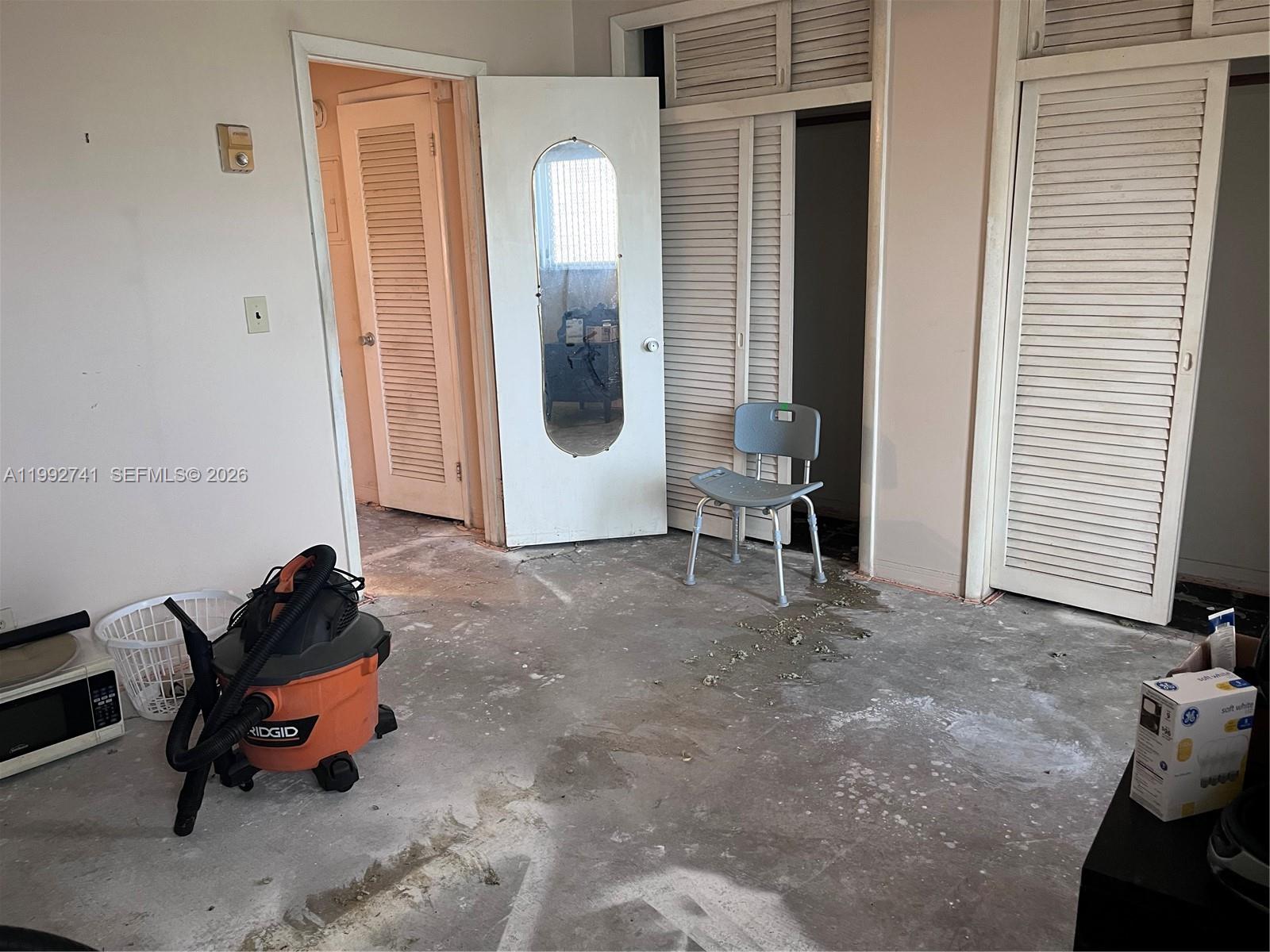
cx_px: 635
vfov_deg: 53.1
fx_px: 954
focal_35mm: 26
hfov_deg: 67.3
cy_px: 476
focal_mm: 5.1
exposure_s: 1/60
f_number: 1.6
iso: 200
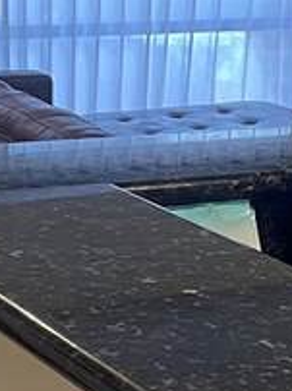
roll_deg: -1.0
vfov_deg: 12.0
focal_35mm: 165
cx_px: 224
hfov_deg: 9.0
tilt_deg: -13.9
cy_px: 263
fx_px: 1860
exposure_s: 1/60
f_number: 1.6
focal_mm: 4.2
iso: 100
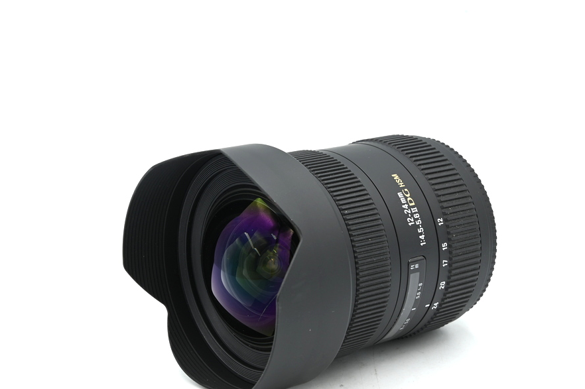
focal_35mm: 85
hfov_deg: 23.9
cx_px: 298
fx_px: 1380
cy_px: 198
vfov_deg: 16.1
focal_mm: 75
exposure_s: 1/25
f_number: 14
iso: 200
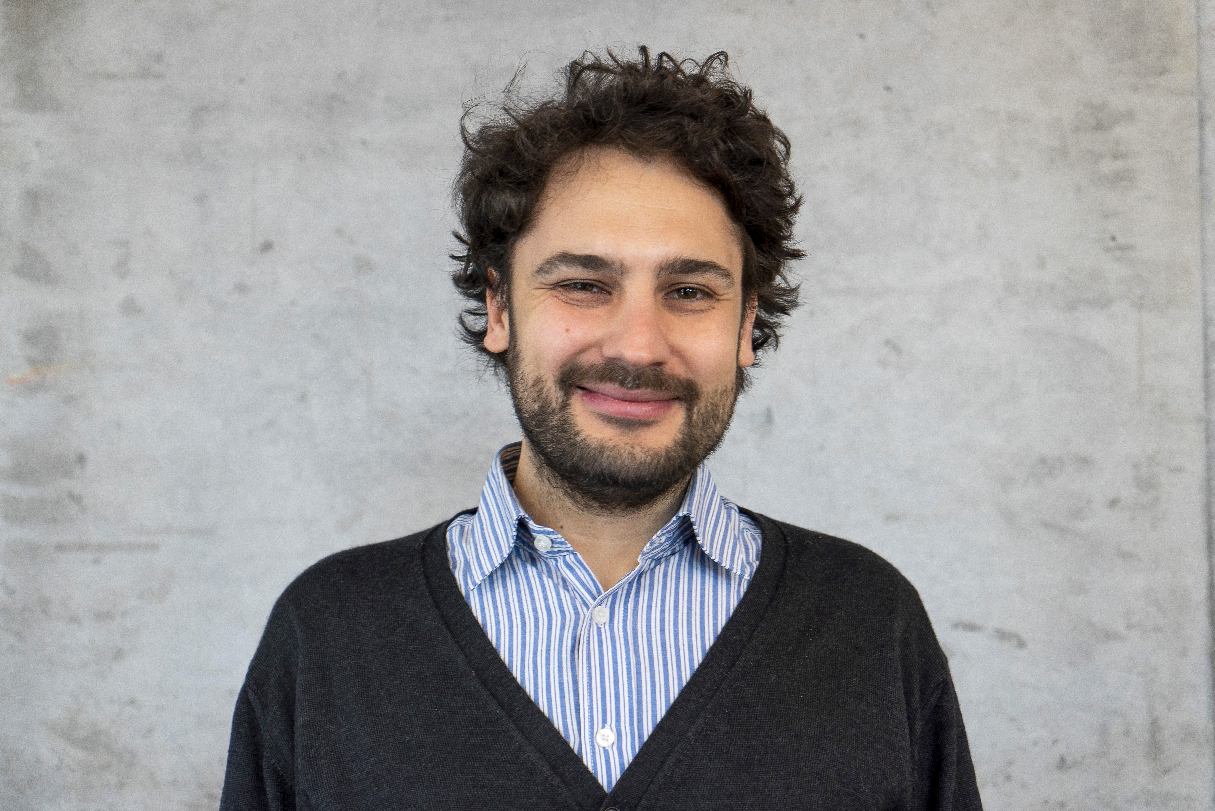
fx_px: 2364
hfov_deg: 28.8
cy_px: 406
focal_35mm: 70
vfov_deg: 19.5
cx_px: 608
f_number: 5
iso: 1000
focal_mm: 70
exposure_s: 1/40
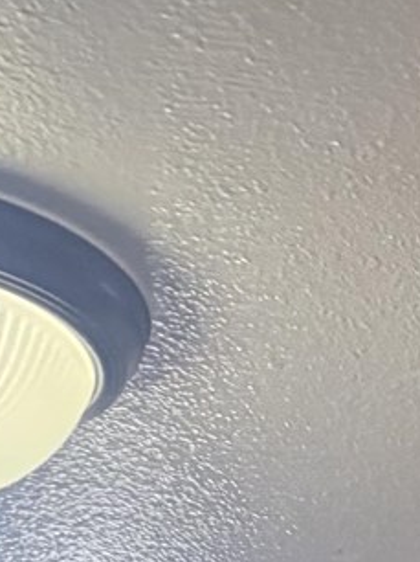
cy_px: 2035
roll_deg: +0.0
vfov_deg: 8.1
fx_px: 2932
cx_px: 1089
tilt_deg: -3.6
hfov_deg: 7.5
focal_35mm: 181
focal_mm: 6.76
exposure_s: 1/60
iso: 640
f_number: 1.78
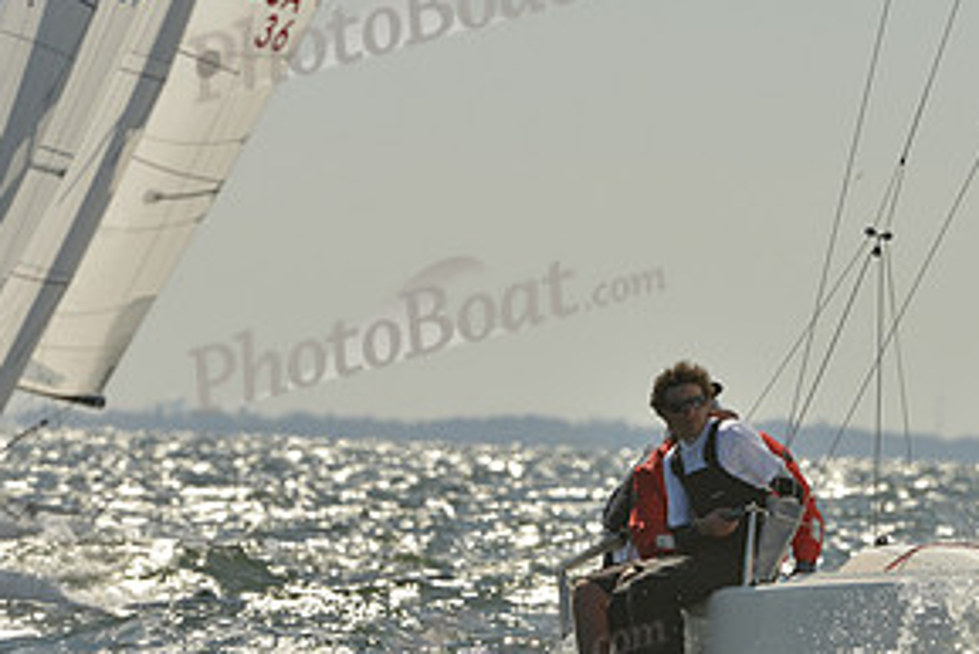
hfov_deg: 3.0
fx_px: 18582
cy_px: 456
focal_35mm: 683
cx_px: 843
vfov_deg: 2.0
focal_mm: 340
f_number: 9
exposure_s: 1/1600
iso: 280
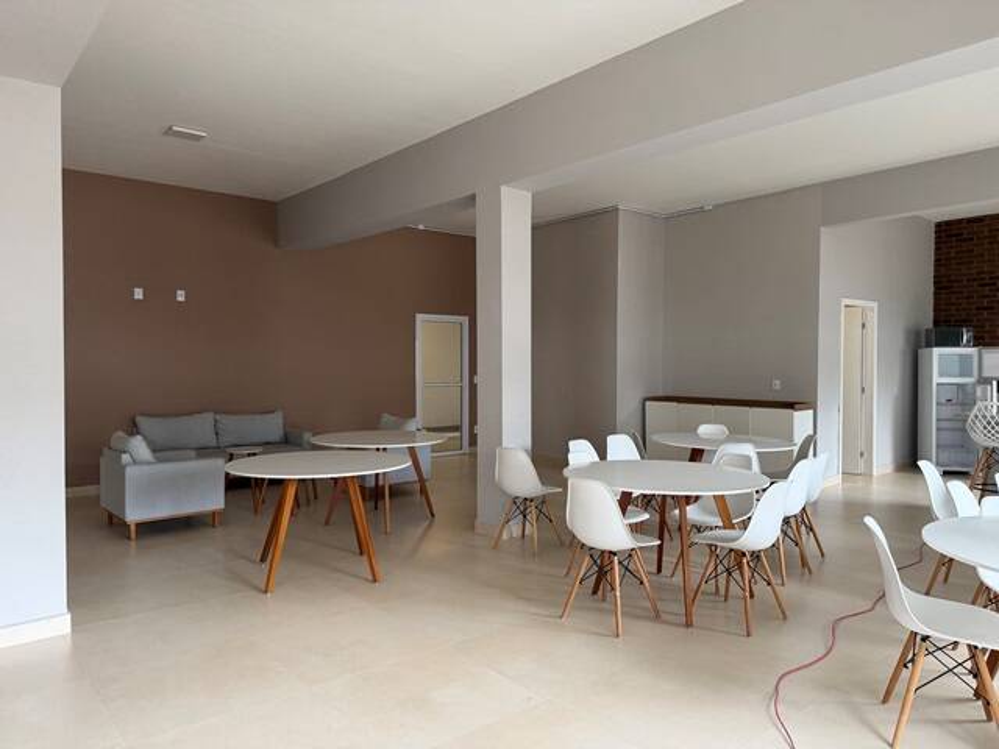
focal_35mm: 24
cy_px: 374
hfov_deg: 71.6
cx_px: 500
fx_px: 693
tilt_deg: -0.3
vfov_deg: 56.8
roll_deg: -1.2
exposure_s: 1/112
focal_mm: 6.76
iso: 200
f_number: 1.78
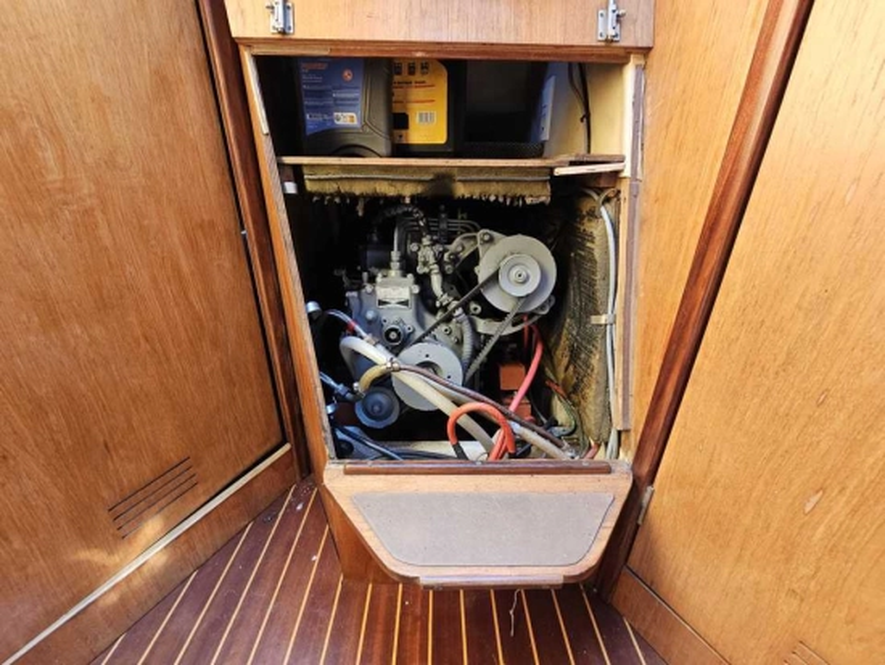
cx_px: 442
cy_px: 332
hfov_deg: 106.2
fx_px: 333
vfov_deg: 90.0
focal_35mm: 13
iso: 200
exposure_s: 1/100
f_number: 2.2
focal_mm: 2.2
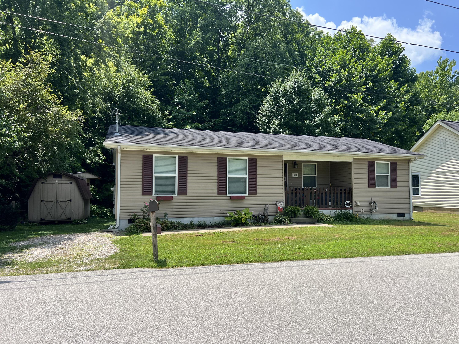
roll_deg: +0.0
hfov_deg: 67.3
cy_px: 172
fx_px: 345
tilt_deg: +0.9
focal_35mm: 26
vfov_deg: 53.1
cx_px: 230
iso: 50
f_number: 1.5
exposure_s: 1/2632
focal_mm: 5.7
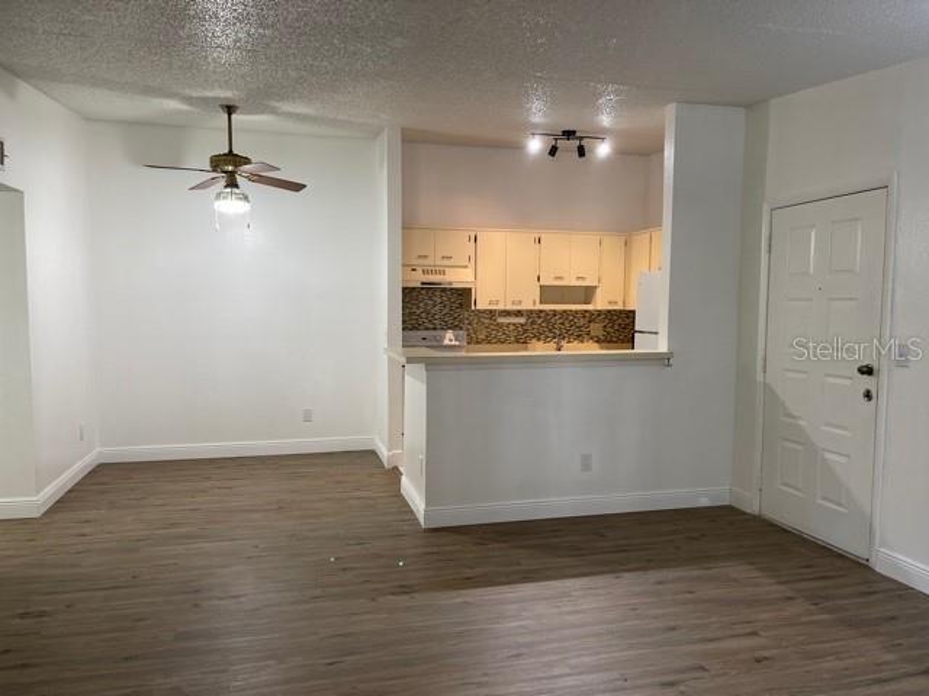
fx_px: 698
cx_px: 464
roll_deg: -0.7
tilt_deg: -3.6
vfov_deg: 53.1
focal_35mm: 26
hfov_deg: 67.3
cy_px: 348
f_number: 1.6
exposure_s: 1/120
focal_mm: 5.1
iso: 125
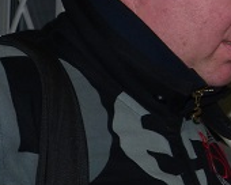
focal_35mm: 182
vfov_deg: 8.5
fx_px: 1244
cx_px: 466
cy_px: 135
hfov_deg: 9.8
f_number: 3.2
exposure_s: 1/60
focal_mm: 7.8
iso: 100
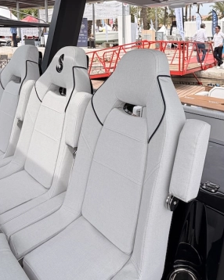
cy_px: 79
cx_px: 156
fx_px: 232
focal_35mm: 28
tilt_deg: -8.0
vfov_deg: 59.7
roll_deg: -1.4
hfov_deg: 50.2
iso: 25
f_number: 2.2
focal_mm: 2.22
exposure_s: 1/770
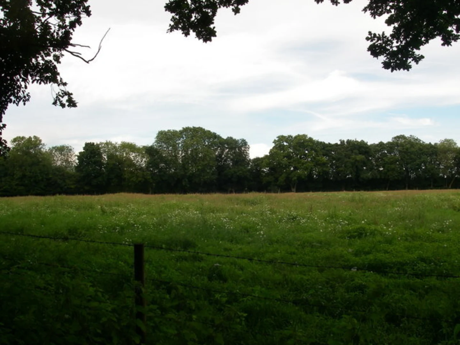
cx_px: 230
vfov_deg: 37.7
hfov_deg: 49.0
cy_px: 172
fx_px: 505
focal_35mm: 38
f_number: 6.6
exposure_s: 1/80
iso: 64
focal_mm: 6.3
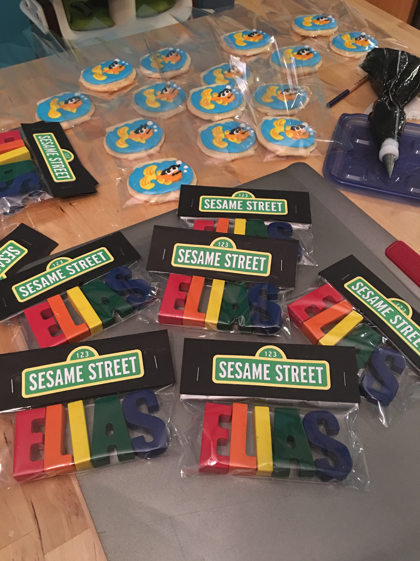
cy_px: 280
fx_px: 469
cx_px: 210
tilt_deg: -51.2
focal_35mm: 29
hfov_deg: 48.2
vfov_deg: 61.7
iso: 100
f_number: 2.2
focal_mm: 4.15
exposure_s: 1/4
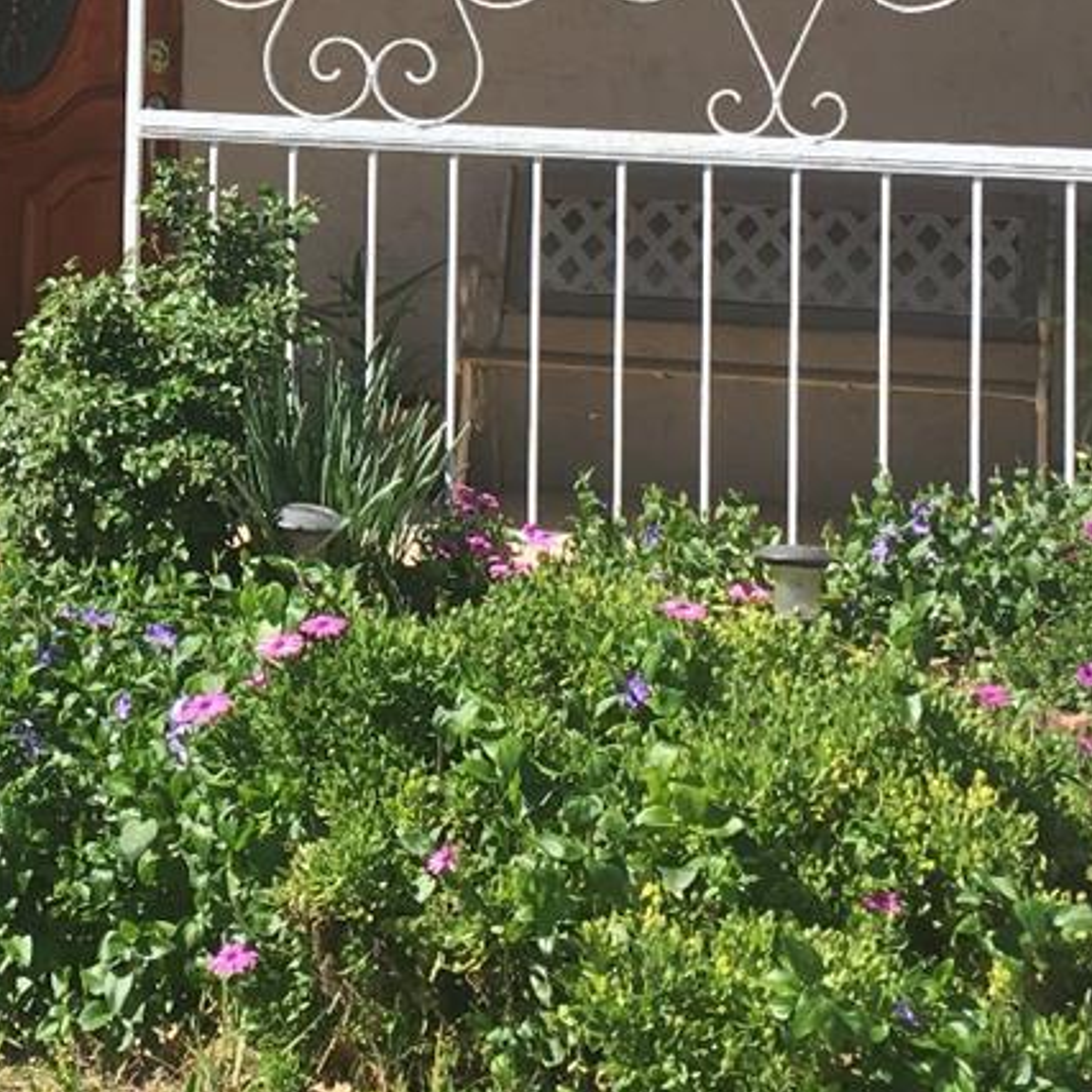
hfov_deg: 18.8
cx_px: 8
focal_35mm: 90
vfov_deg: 18.5
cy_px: -128
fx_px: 3212
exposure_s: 1/916
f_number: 2.2
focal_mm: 4.15
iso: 25
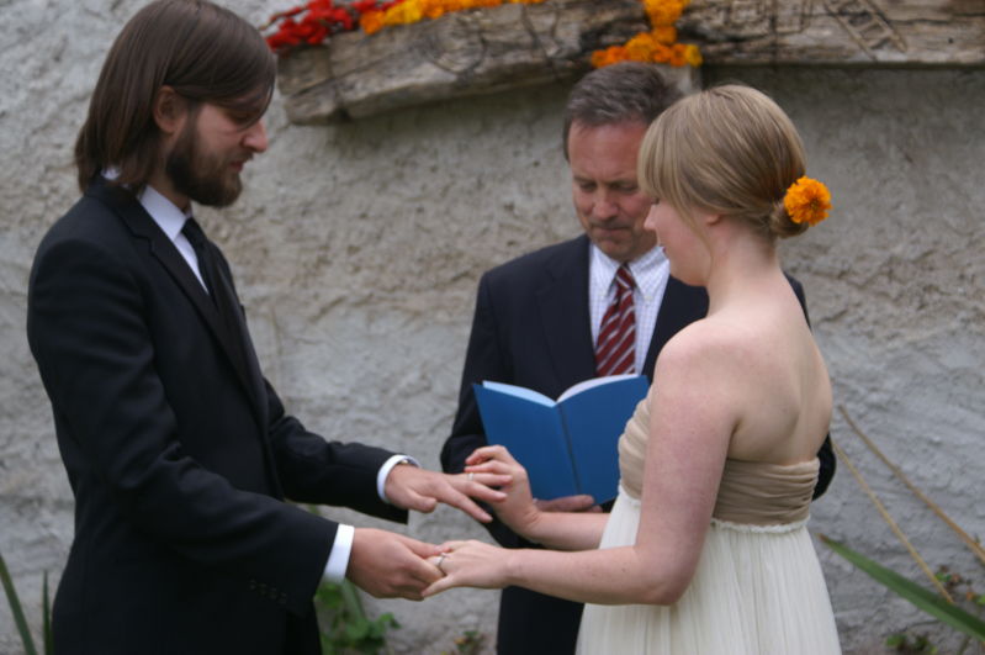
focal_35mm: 105
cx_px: 492
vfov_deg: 13.0
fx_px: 2870
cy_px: 328
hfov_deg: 19.5
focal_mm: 70
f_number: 6.7
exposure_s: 1/90
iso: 100
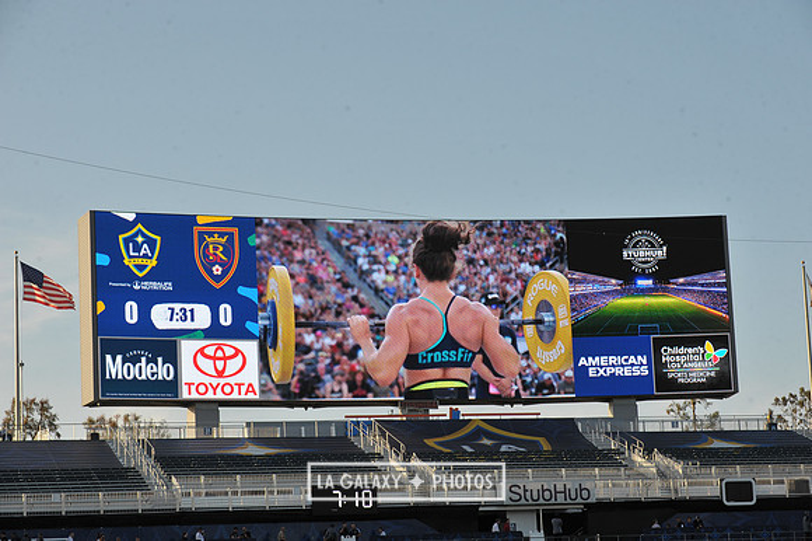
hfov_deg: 19.5
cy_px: 270
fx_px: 2367
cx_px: 406
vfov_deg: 13.0
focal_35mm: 105
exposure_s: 1/400
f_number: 10
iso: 400
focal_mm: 105
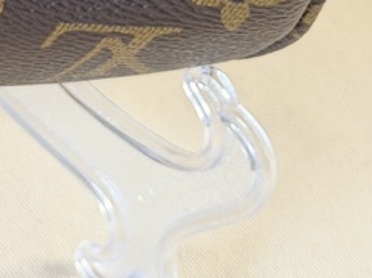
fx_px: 2147
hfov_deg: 9.7
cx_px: -106
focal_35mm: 200
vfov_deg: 7.1
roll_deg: -0.8
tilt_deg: -24.2
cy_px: -286
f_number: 1.78
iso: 125
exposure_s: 1/57
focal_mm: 6.76
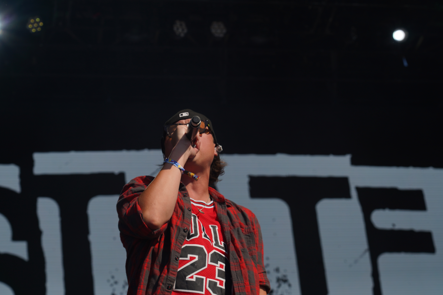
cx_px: 222
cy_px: 148
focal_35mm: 105
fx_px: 1292
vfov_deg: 13.0
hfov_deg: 19.5
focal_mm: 105
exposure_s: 1/640
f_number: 8
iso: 100
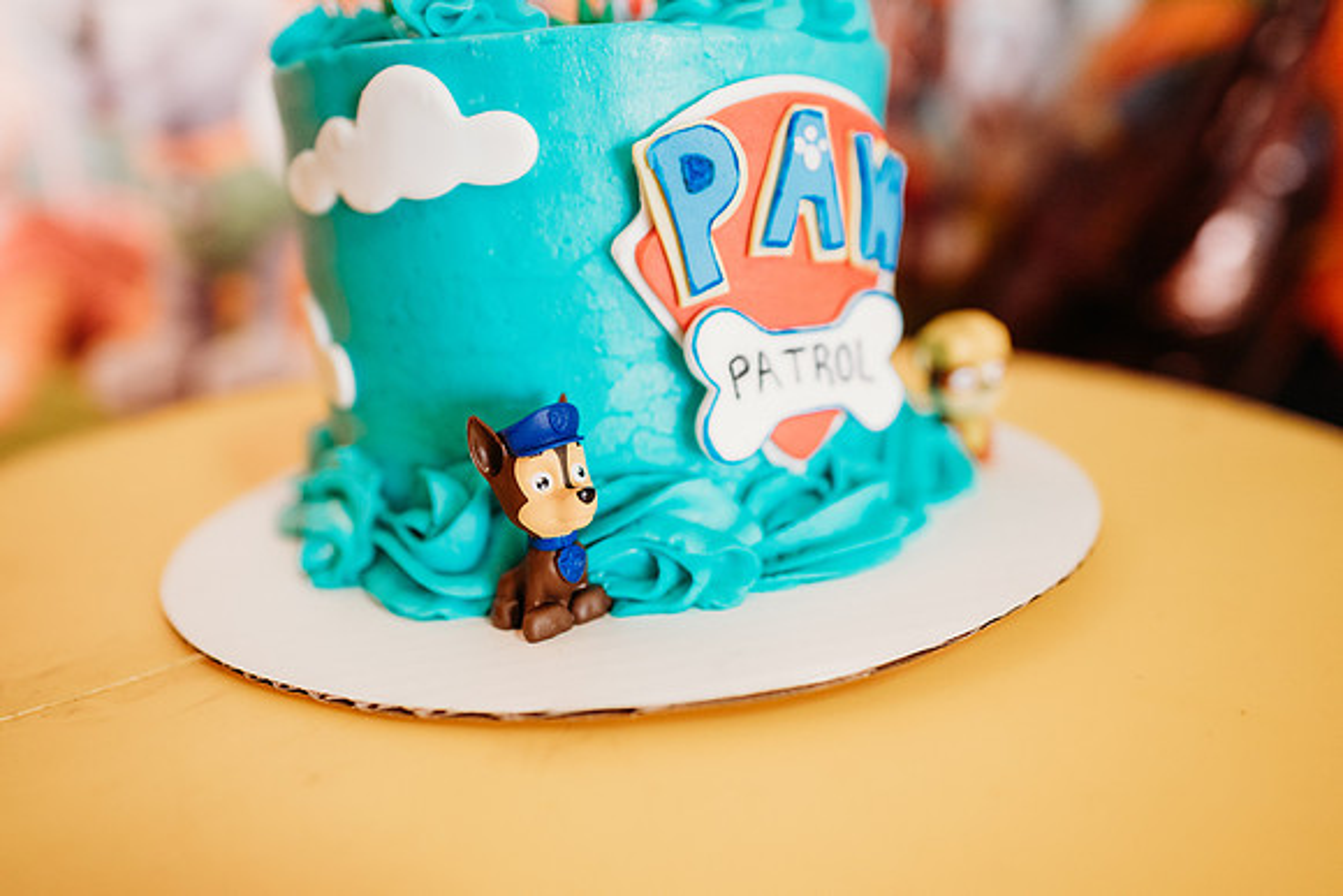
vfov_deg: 53.2
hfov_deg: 73.7
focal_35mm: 24
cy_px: 448
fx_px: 896
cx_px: 672
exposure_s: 1/250
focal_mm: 24
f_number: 2.5
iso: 1250
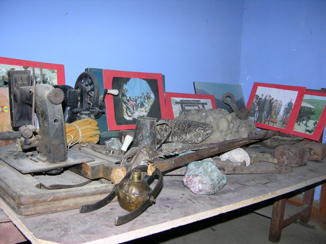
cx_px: 163
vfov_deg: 40.7
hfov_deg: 52.6
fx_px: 330
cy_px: 122
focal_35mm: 35
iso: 50
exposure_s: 1/60.1
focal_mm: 8.9
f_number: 2.8
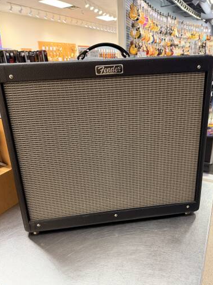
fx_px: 205
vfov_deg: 69.4
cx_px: 109
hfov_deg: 54.9
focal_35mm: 25
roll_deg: +3.2
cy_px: 146
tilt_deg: -21.4
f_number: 1.78
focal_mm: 6.76
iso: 250
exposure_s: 1/60
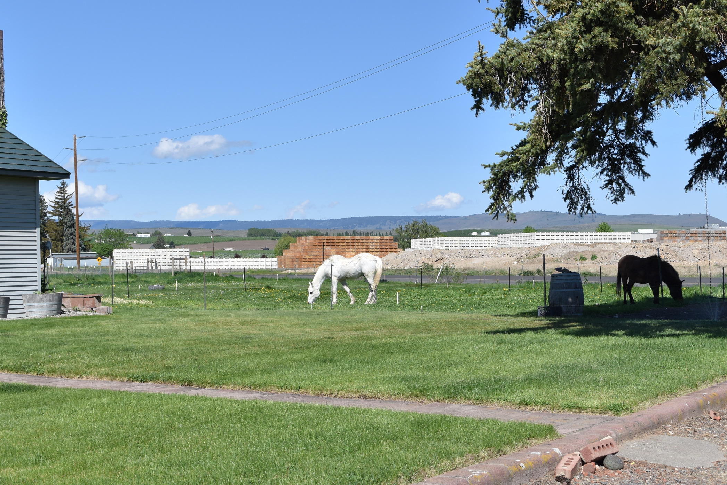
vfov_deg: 24.2
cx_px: 427
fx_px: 1131
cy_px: 254
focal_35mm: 56
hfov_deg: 35.5
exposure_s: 1/640
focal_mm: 26
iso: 100
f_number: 6.3
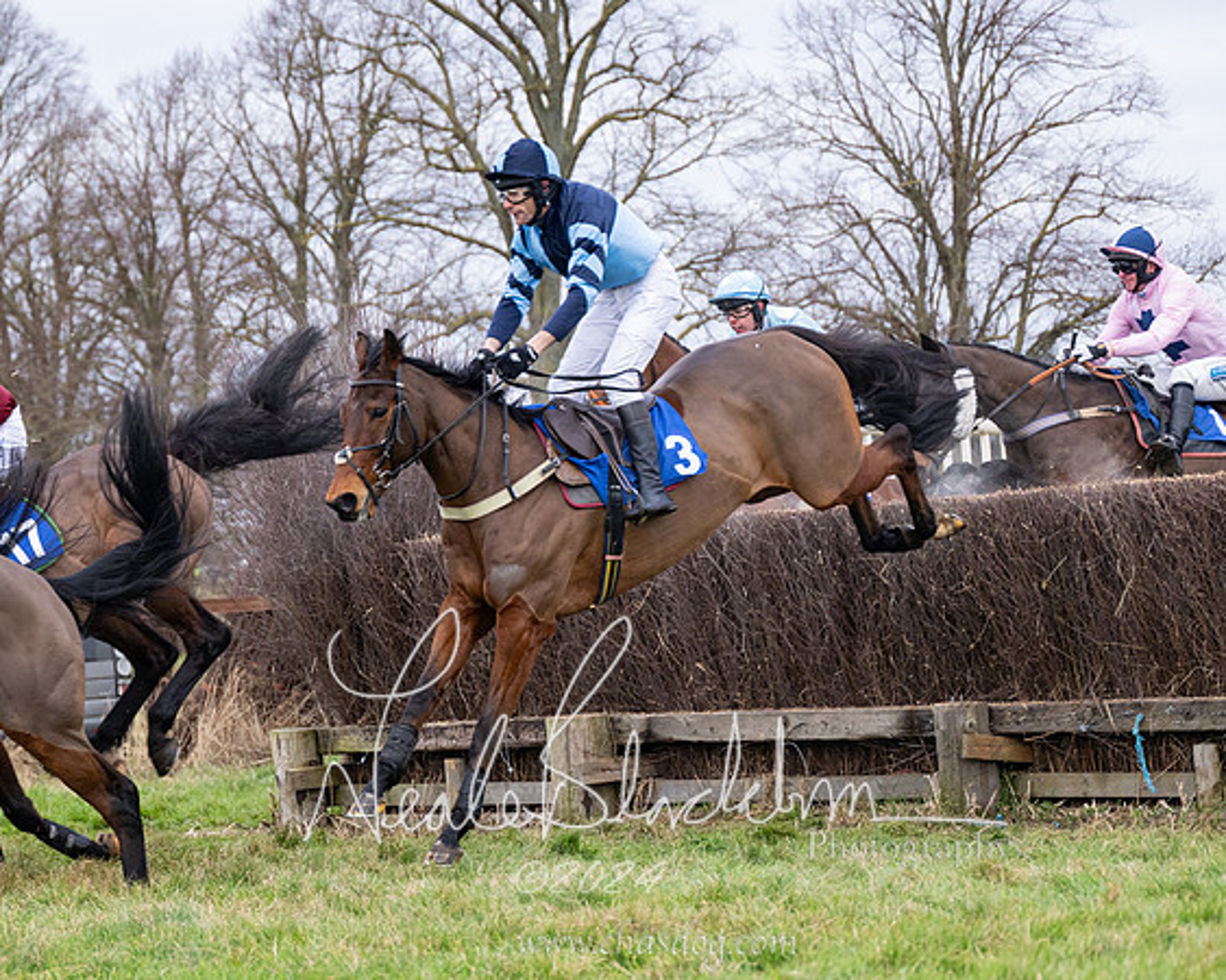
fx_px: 5745
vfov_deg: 9.7
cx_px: 591
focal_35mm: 158
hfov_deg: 12.2
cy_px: 483
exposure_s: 1/1000
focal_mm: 98
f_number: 4
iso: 800
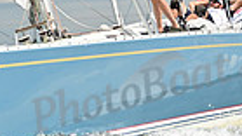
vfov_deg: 3.9
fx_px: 1969
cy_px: 22
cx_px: -57
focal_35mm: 307
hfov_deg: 7.0
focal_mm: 70
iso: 250
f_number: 3.2
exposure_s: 1/2500
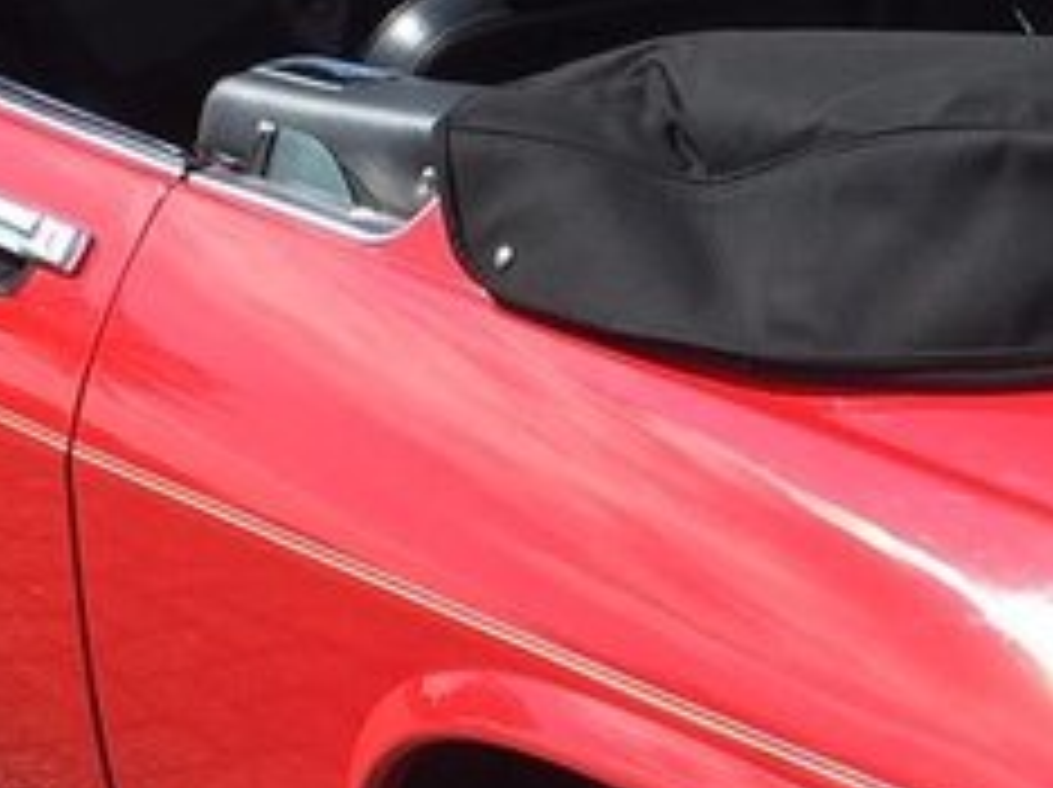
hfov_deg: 12.9
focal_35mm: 149
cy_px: 860
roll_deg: -1.4
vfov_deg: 9.8
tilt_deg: -26.3
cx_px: 1310
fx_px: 4528
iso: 32
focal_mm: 4.15
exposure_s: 1/1163
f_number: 2.2
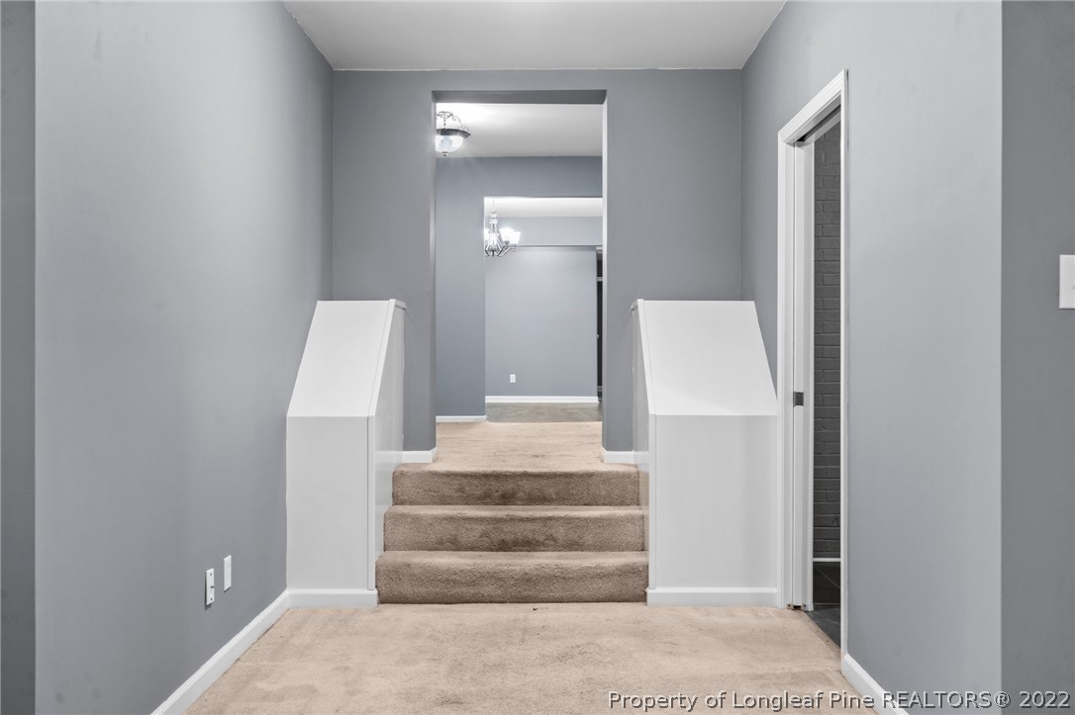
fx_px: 1045
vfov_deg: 37.8
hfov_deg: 54.5
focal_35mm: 35
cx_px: 538
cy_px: 358
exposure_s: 2
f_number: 8
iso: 320
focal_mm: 35
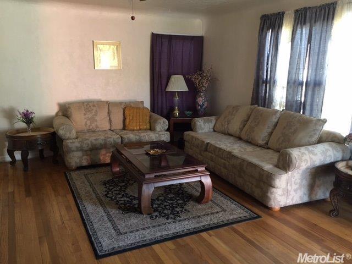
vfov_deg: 48.2
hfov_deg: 61.7
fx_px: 295
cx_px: 176
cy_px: 132
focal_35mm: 29
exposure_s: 1/30
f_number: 2.2
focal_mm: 4.15
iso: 100
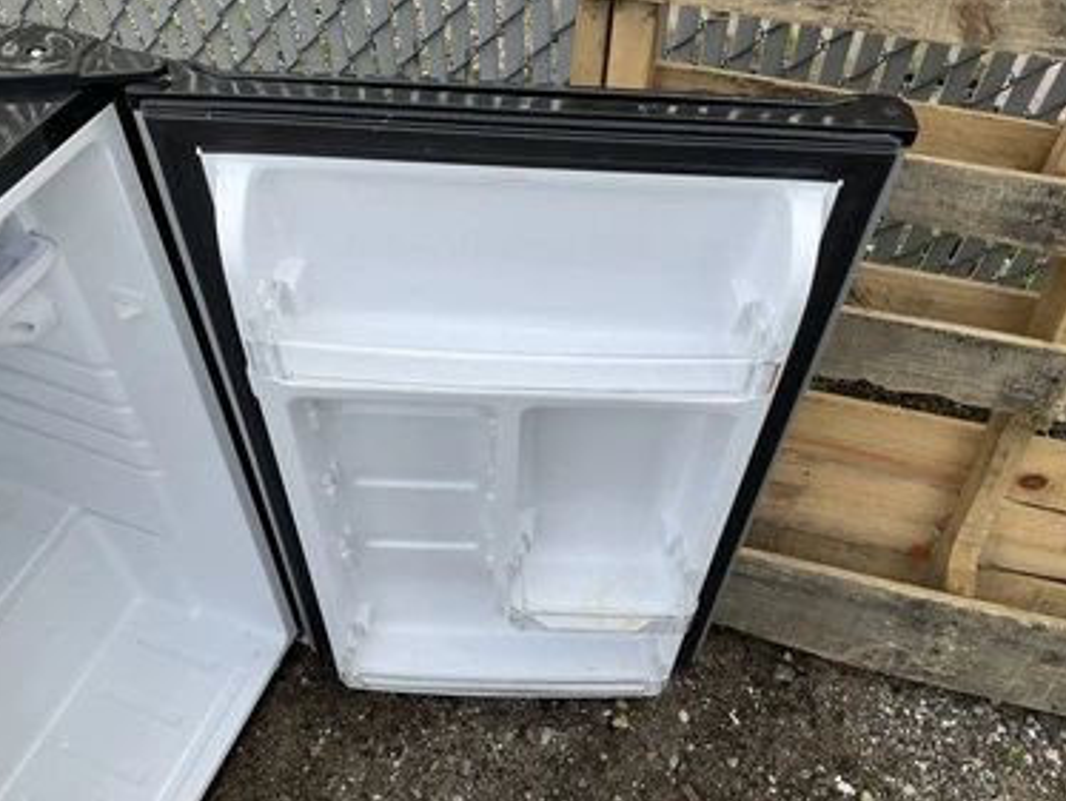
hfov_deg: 58.3
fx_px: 955
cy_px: 410
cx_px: 547
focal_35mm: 31
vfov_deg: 45.5
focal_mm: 3
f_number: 1.8
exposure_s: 1/128
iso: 16
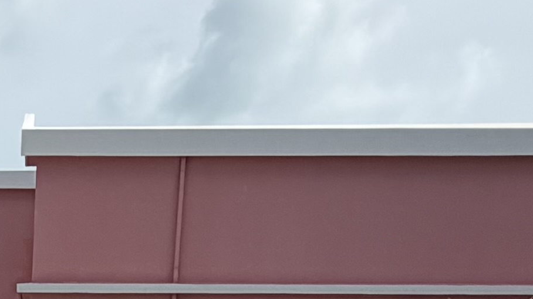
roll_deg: +0.9
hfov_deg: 20.8
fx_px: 1356
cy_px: 757
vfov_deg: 10.5
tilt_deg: -16.0
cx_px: -104
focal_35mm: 96
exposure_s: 1/1613
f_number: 2.2
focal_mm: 2.22
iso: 20
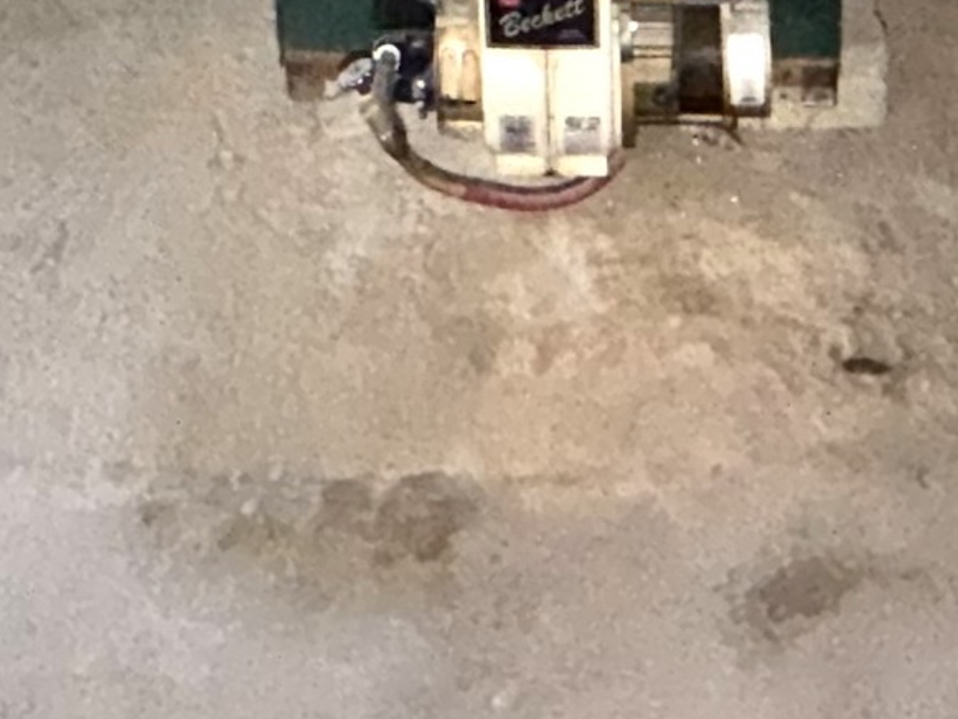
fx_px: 2048
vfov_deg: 15.8
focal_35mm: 74
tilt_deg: -15.7
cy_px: -704
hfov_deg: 26.3
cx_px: 467
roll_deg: +2.9
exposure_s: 1/40
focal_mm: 2.22
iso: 500
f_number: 2.2
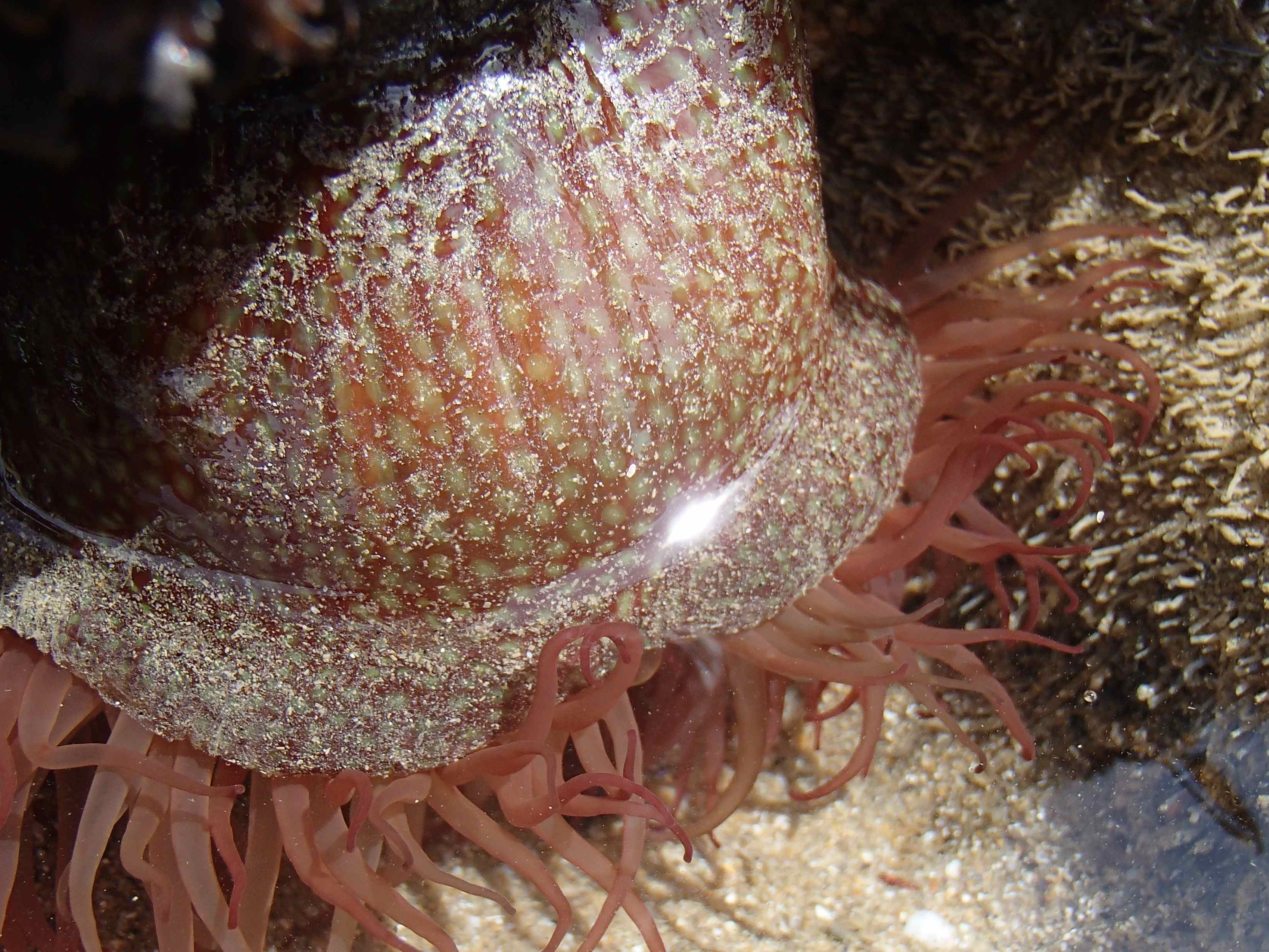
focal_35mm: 45
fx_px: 1650
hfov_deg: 42.1
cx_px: 655
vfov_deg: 32.1
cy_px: 578
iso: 100
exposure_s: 1/250
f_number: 4.7
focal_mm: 6.64
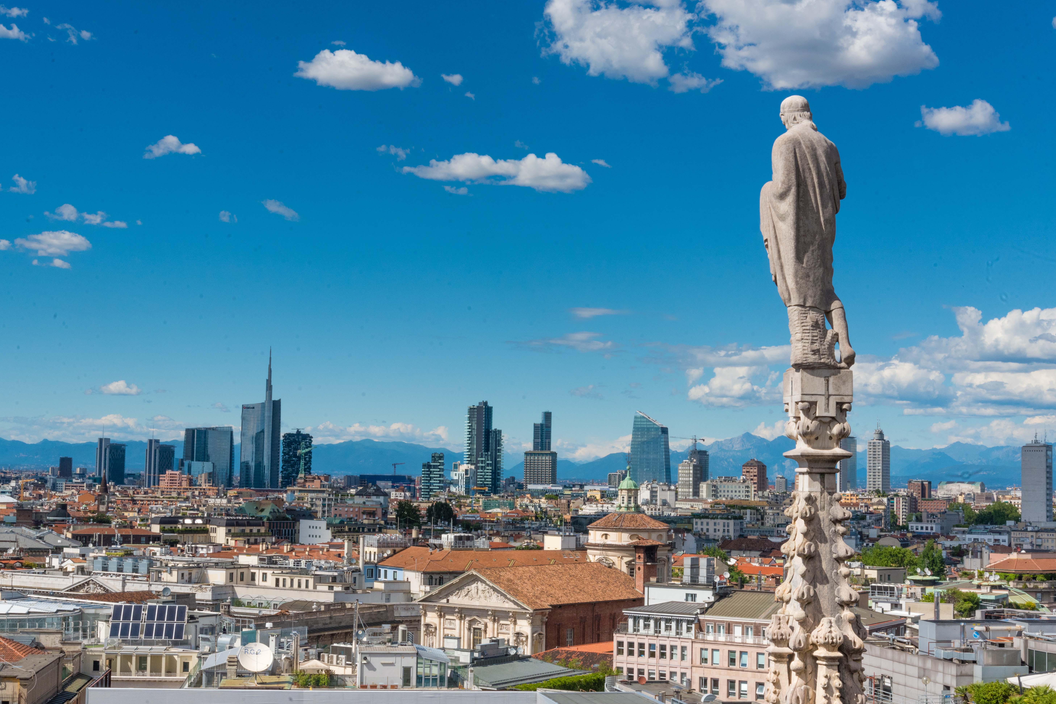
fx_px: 1437
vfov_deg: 27.5
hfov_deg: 40.3
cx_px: 530
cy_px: 351
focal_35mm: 49
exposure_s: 1/400
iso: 500
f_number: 22
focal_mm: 48
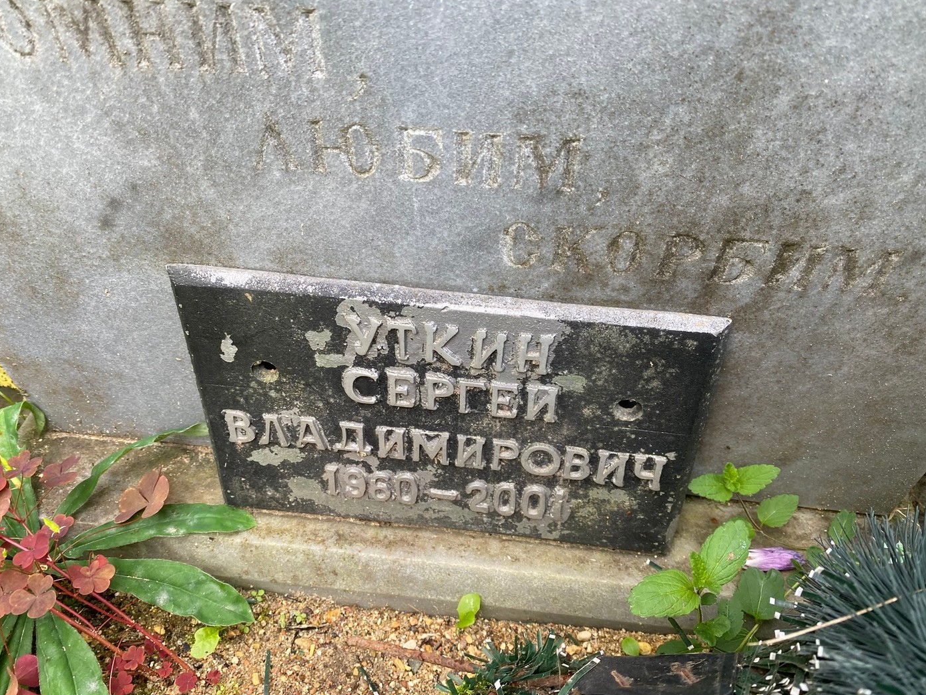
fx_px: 722
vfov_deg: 51.3
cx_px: 479
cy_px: 360
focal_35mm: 27
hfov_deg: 65.3
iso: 40
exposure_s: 1/122
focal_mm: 4.25
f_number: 1.8
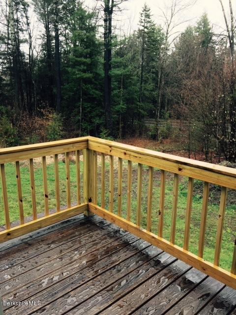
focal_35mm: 29
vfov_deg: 61.7
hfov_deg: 48.2
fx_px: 264
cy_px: 158
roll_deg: -0.1
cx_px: 118
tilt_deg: -14.4
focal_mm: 4.15
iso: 40
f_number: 2.2
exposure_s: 1/120
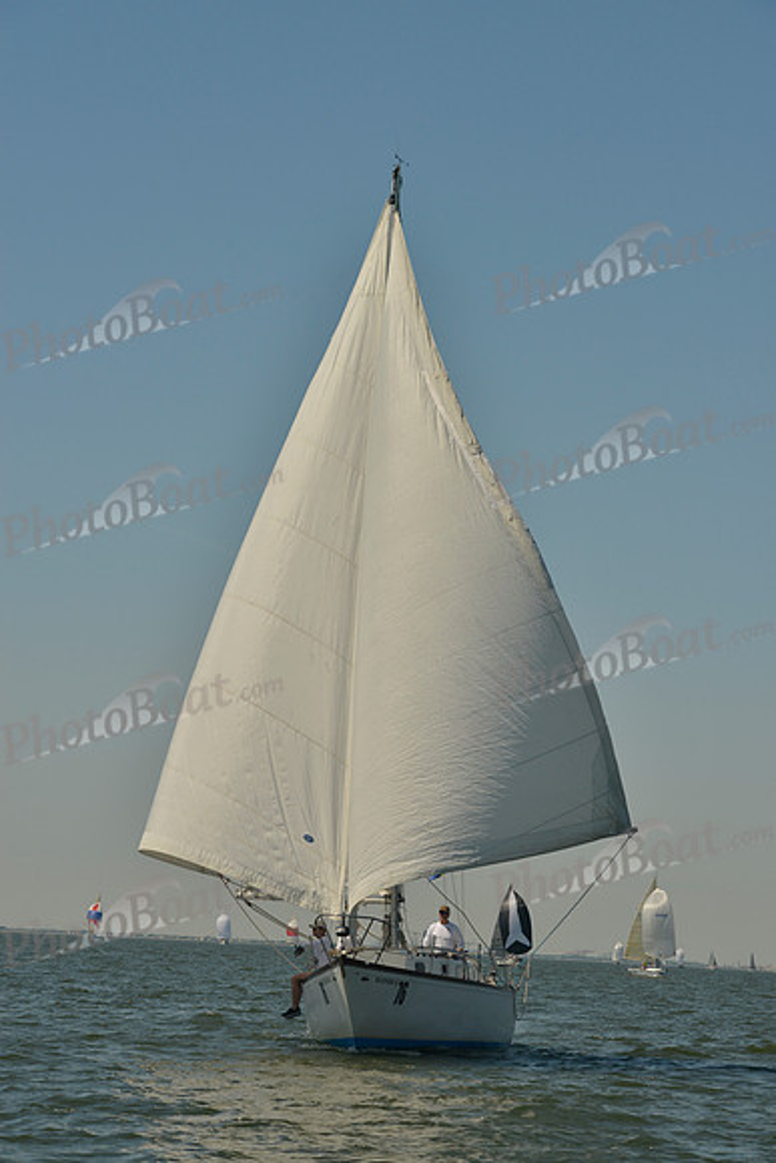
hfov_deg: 14.4
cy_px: 582
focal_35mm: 95
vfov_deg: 21.5
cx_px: 388
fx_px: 3070
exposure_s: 1/800
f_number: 9
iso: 200
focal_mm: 95
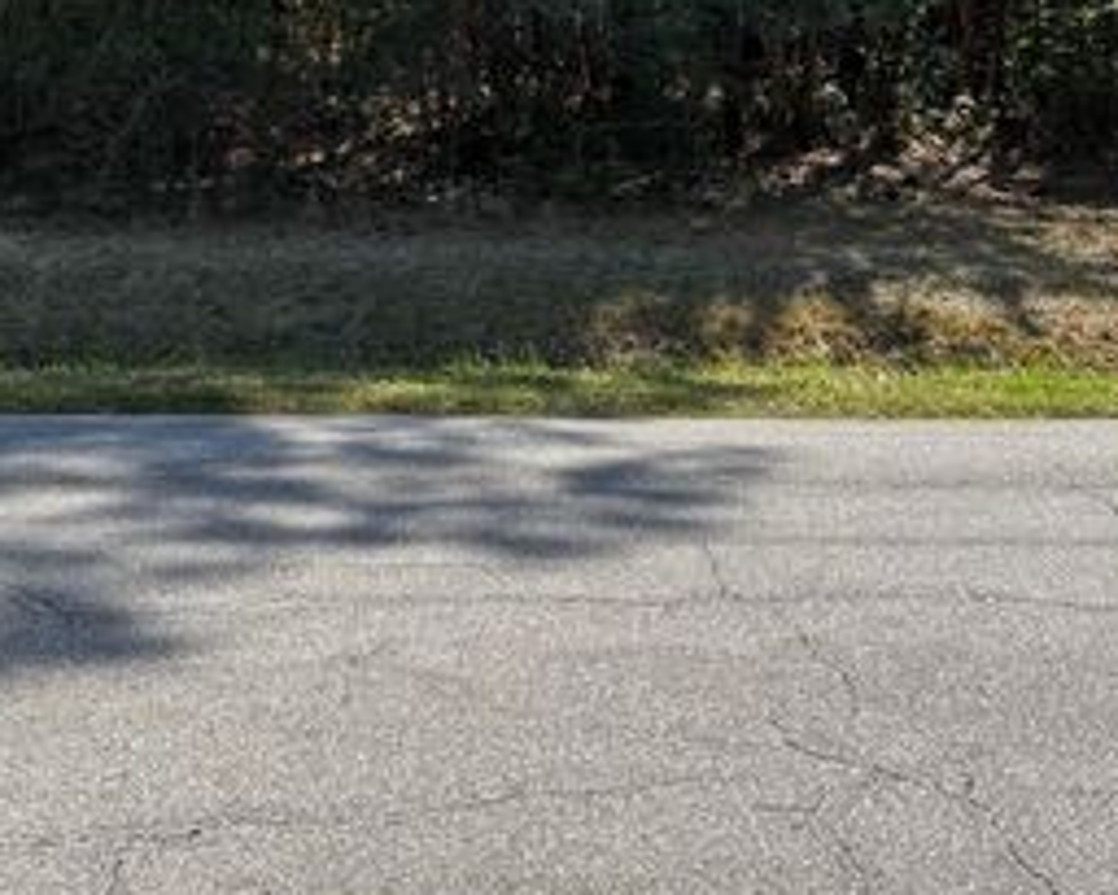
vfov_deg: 21.1
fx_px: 2185
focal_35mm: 66
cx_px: 524
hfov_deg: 28.7
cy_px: -264
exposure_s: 1/1590
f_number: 1.6
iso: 50
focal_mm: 5.96
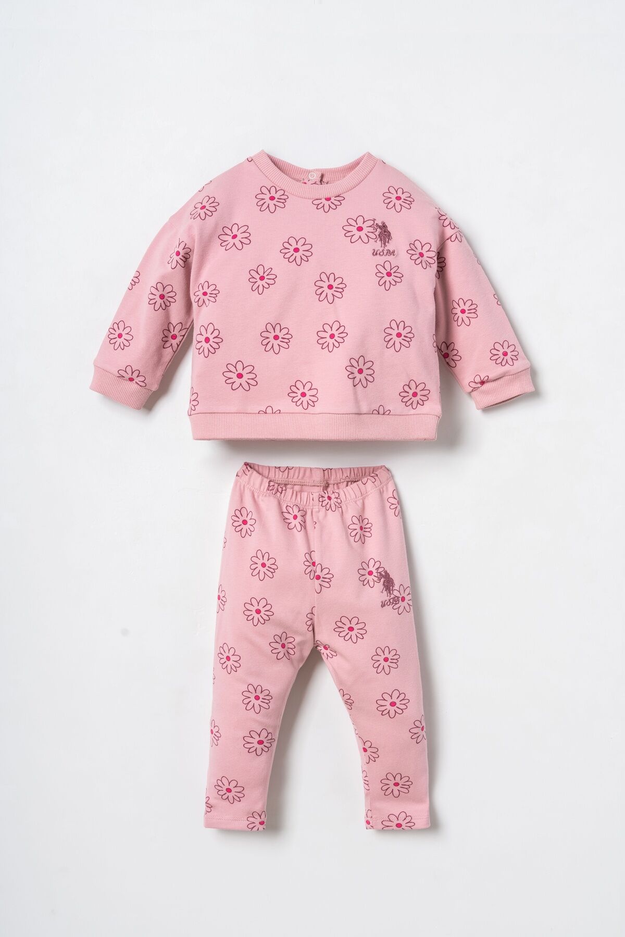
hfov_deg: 27.0
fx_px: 1301
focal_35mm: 50
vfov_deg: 39.6
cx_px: 312
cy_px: 468
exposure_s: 1/125
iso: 400
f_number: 9
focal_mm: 50
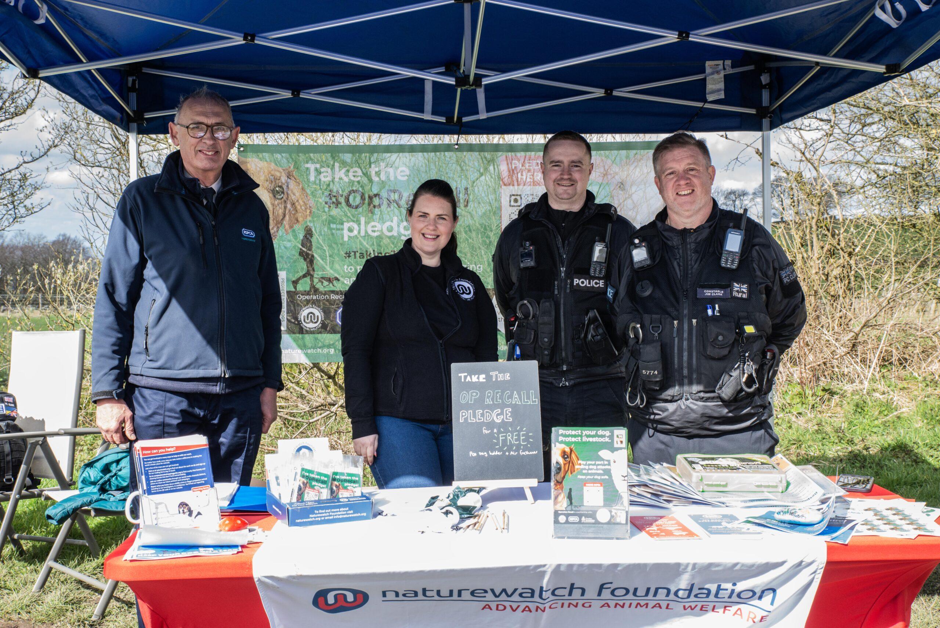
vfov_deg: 30.5
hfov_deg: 44.5
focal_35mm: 44
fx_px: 1149
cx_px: 470
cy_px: 314
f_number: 14
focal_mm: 44
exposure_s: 1/250
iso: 1250
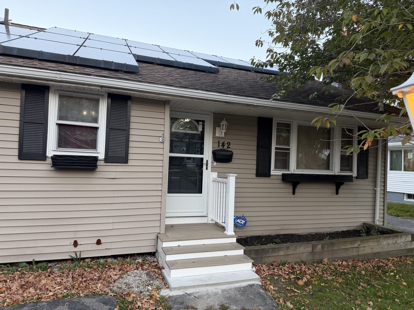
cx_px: 207
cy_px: 155
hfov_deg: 71.6
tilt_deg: +0.9
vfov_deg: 56.8
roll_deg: -2.0
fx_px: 287
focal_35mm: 24
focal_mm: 6.76
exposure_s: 1/228
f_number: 1.78
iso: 160
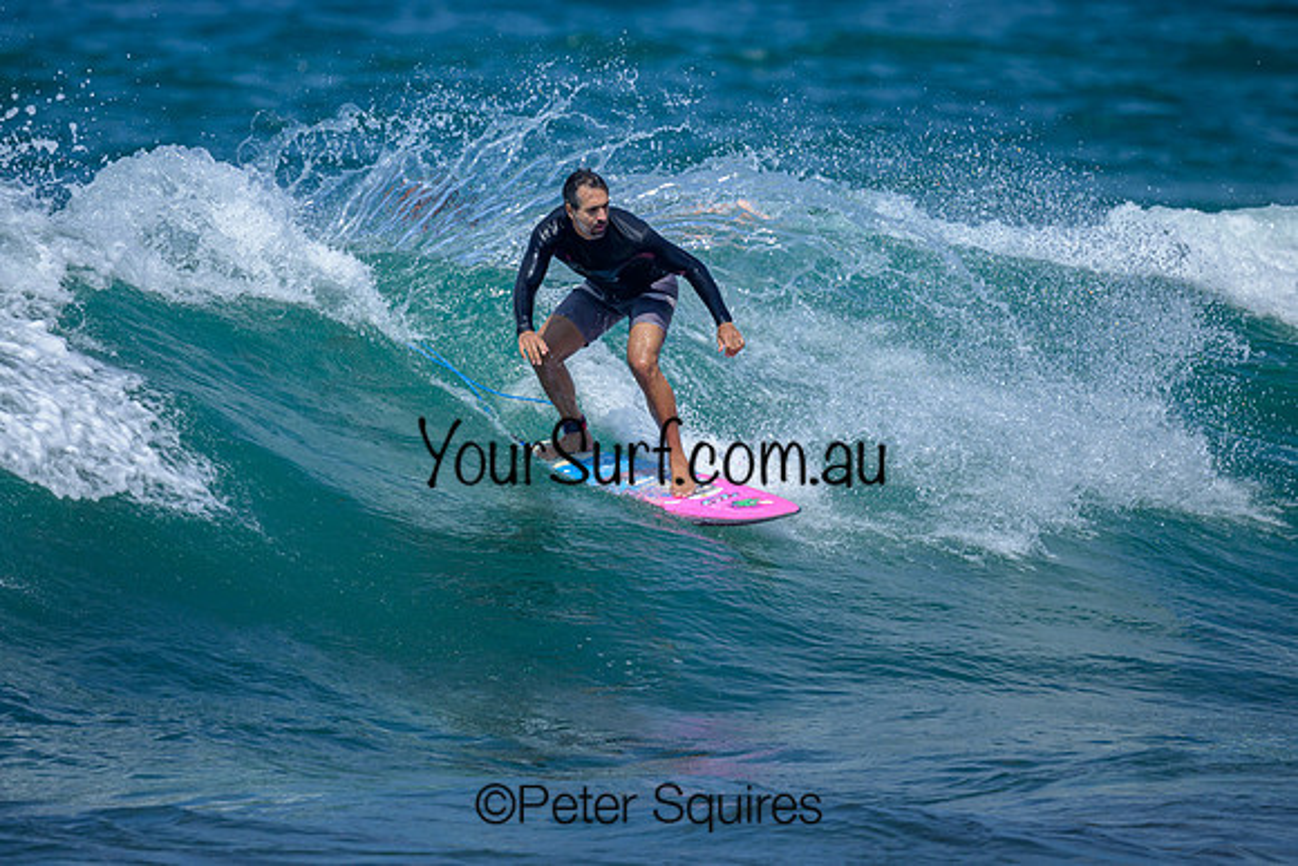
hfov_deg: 2.1
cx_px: 518
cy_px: 345
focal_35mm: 962
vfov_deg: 1.4
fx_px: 34684
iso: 320
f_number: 6.3
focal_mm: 800
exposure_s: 1/2500
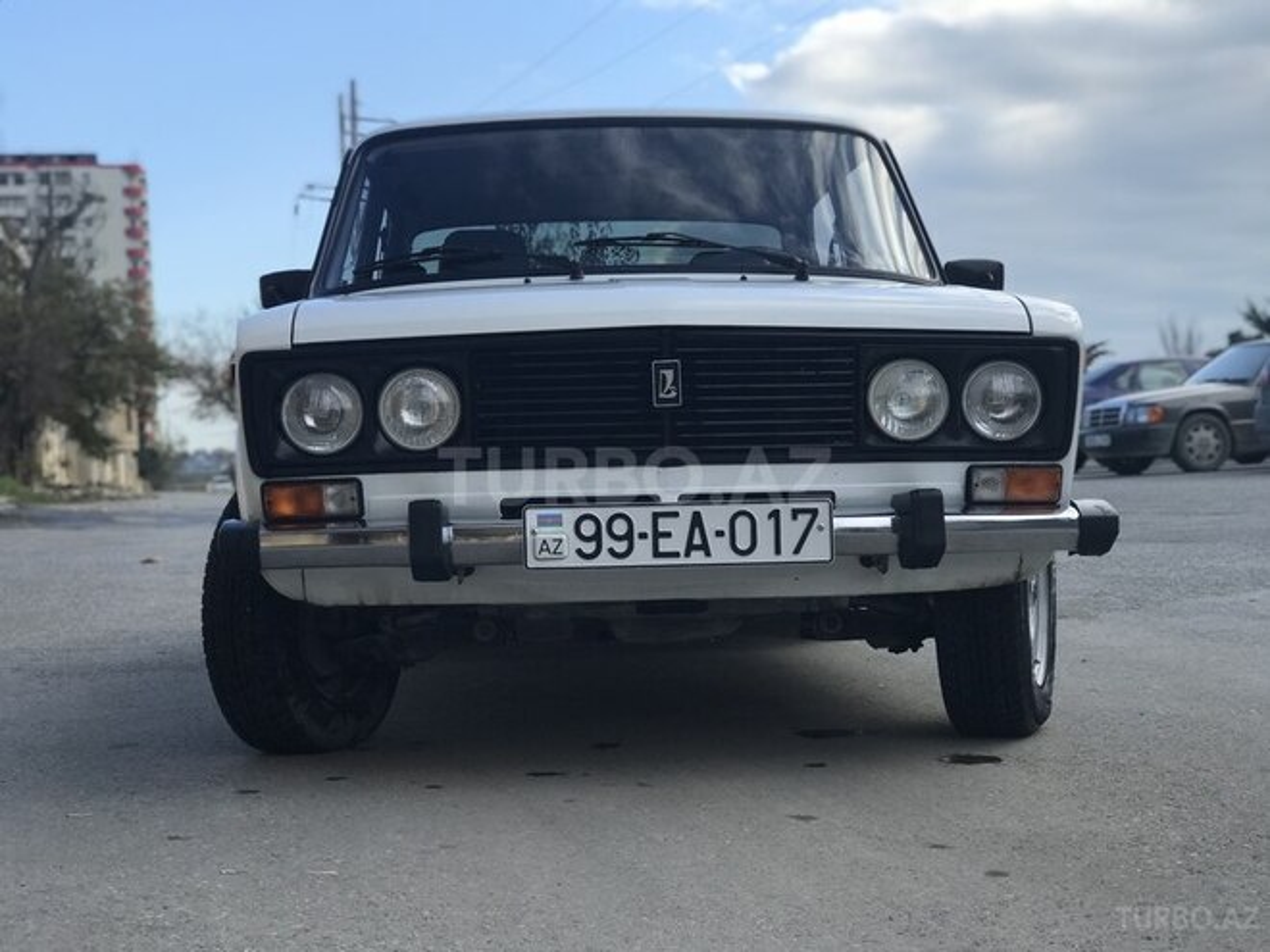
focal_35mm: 57
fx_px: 2091
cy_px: 476
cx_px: 635
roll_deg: +2.5
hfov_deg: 33.8
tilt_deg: +1.4
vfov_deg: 25.7
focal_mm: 6.6
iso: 20
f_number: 2.8
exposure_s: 1/320
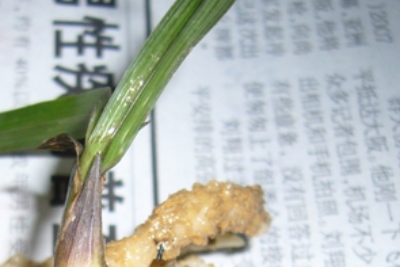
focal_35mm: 79
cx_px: 110
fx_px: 878
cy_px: 304
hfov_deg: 25.4
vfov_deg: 16.7
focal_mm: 5.8
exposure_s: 1/60
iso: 80
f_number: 2.8
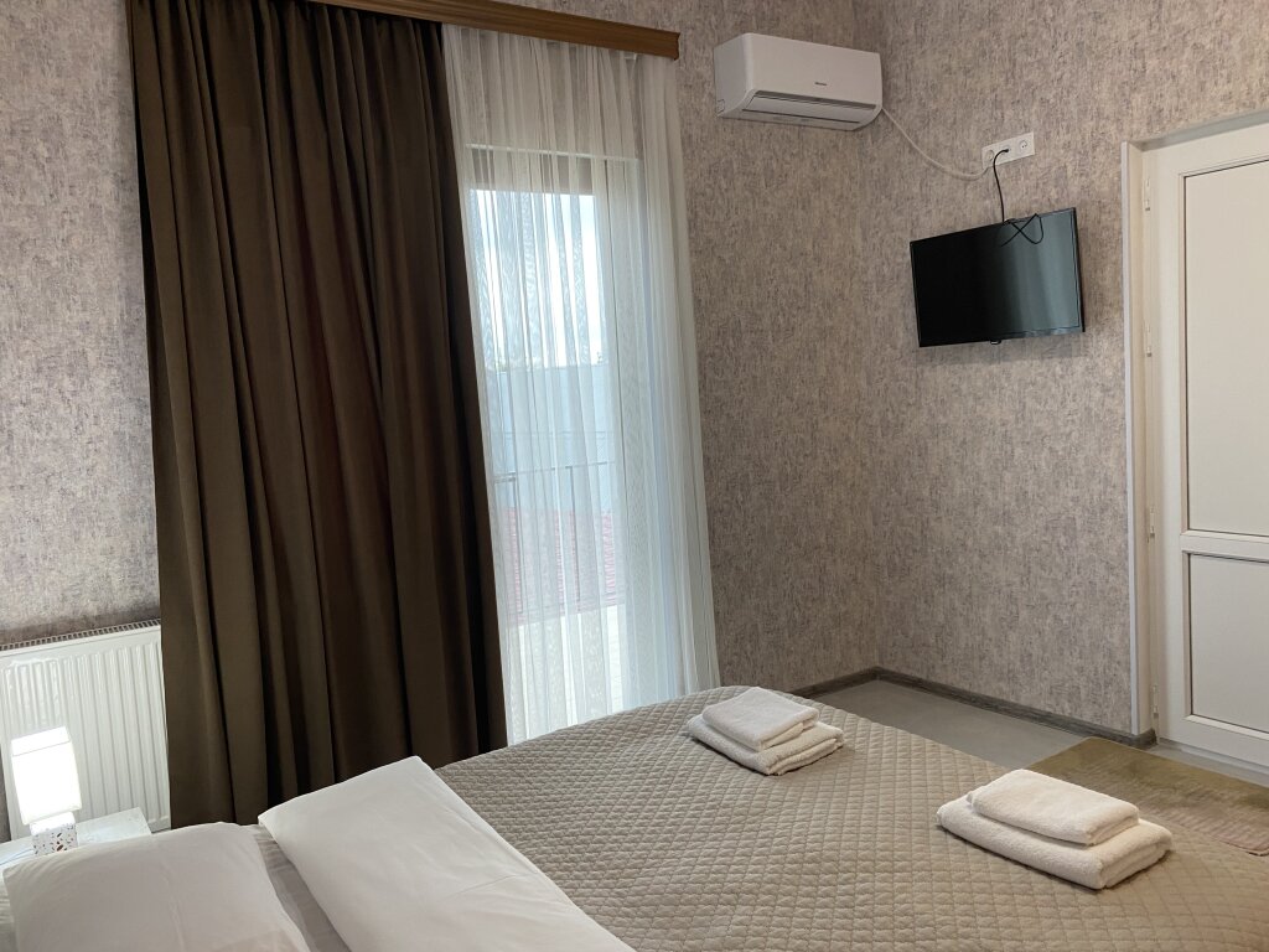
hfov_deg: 67.3
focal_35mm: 26
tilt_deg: -4.8
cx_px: 634
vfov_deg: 53.1
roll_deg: +4.2
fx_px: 953
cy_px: 476
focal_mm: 4.25
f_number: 1.8
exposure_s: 1/50
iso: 100
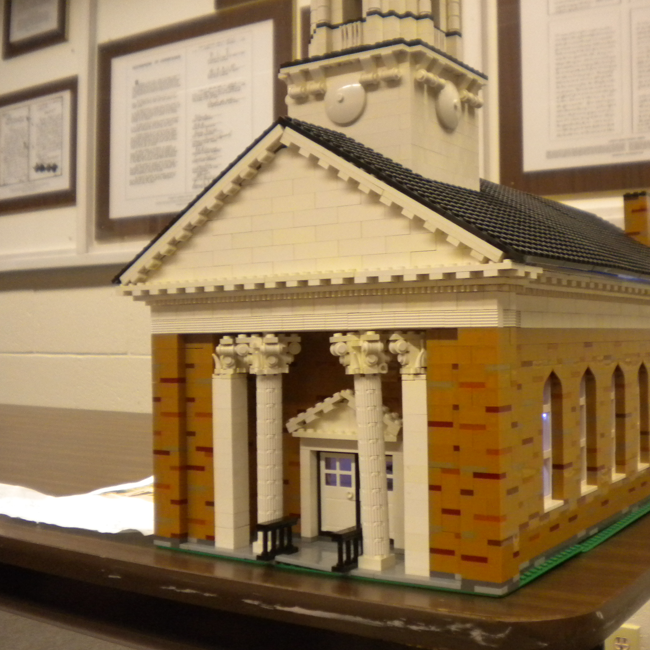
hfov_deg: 39.8
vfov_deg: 40.0
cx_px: 398
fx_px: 892
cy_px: 324
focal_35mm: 42
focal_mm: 6.3
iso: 400
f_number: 3.1
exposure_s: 1/42.5
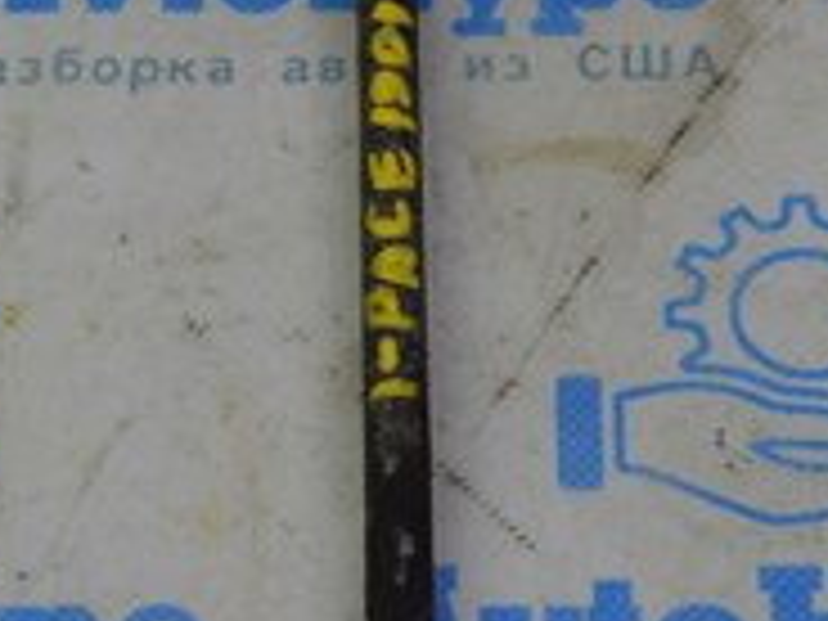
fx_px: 3110
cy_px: 290
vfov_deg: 11.4
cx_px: 360
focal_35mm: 130
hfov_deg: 15.2
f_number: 5
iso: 400
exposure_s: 1/100
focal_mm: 26
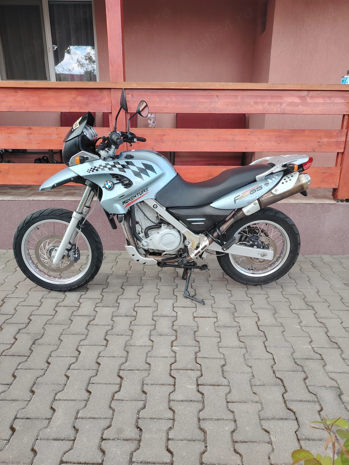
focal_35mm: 24
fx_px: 323
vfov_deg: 71.6
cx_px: 174
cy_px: 232
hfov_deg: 56.8
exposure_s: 1/100
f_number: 1.75
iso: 272
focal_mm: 5.25
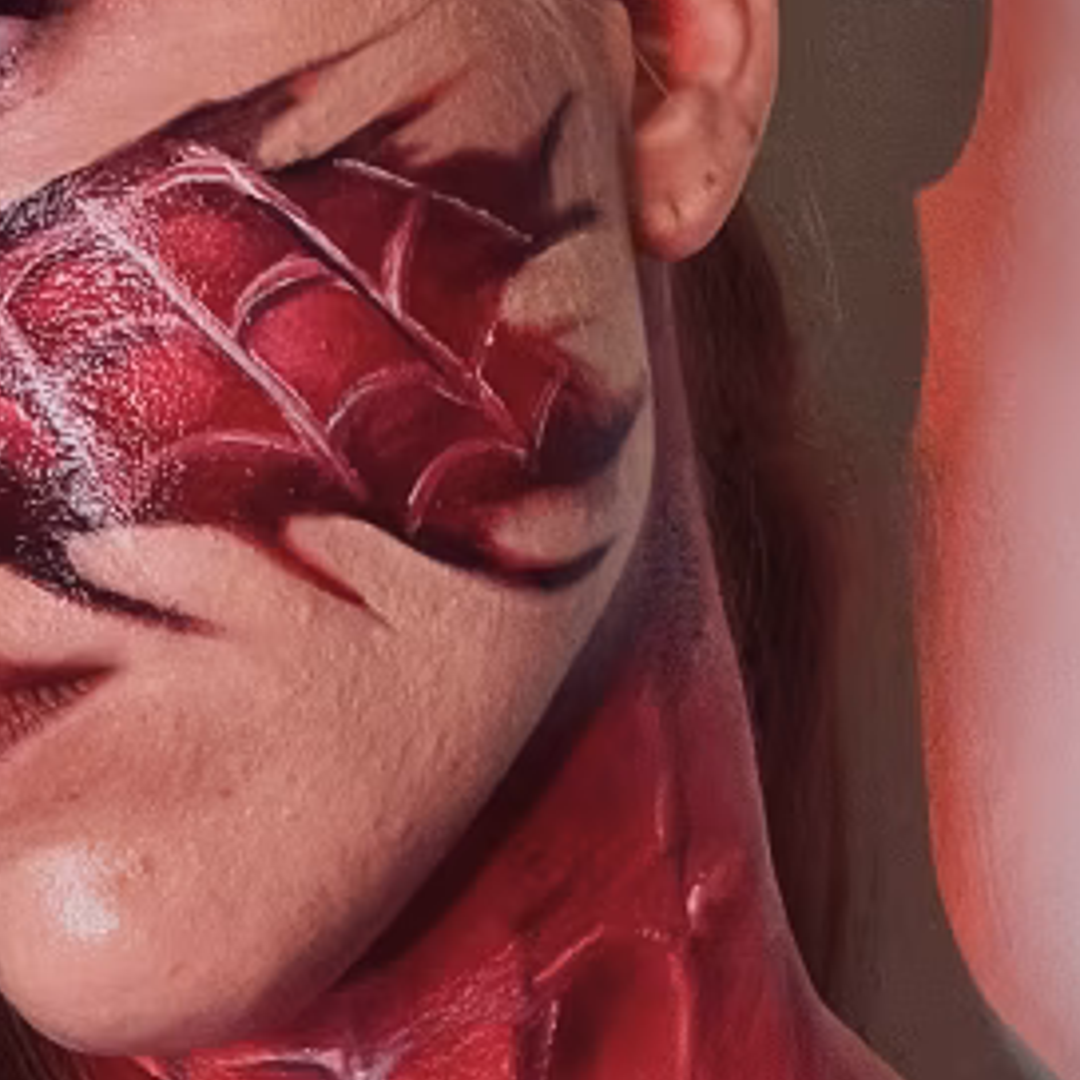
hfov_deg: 21.8
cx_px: 175
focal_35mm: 78
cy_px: 707
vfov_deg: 22.1
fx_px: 2753
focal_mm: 2.71
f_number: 2.2
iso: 250
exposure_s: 1/51
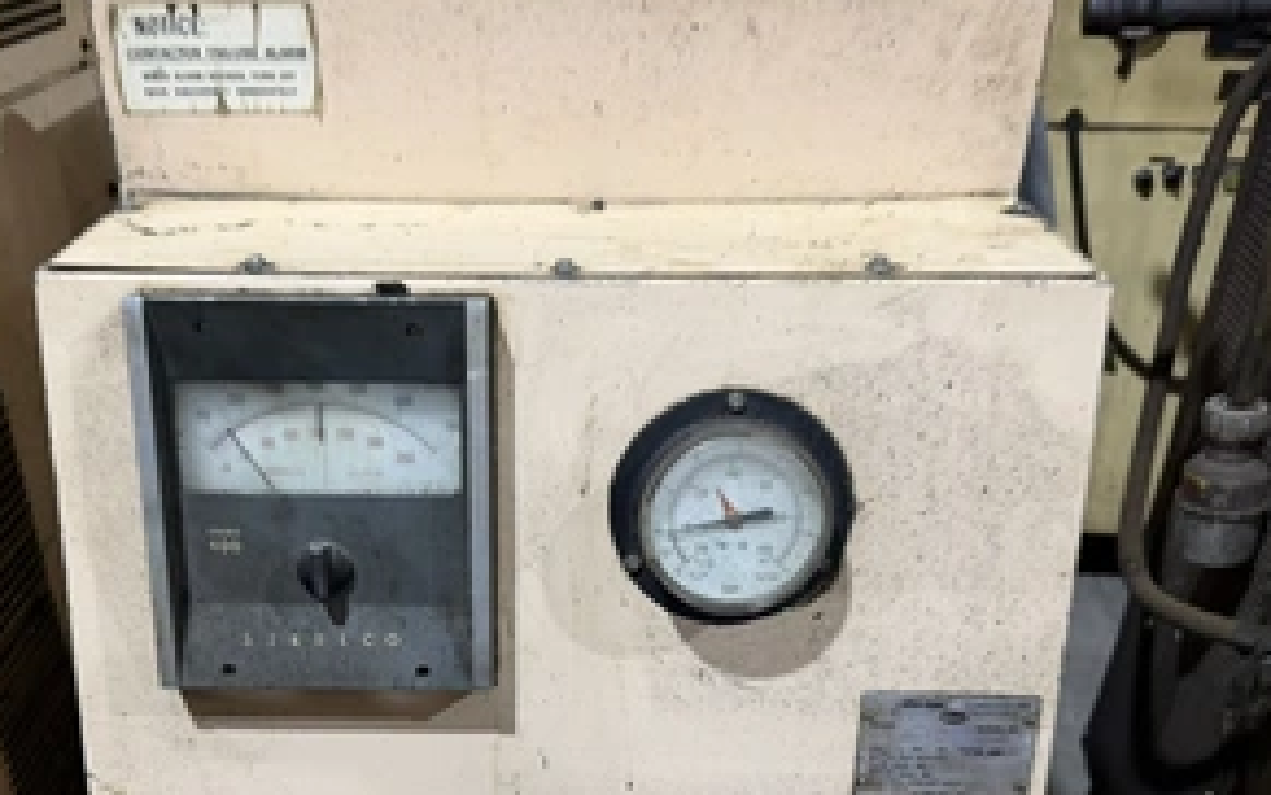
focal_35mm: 35
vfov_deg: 35.5
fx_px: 1213
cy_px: 594
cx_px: 533
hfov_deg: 55.1
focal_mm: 6.76
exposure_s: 1/60
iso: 125
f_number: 1.78
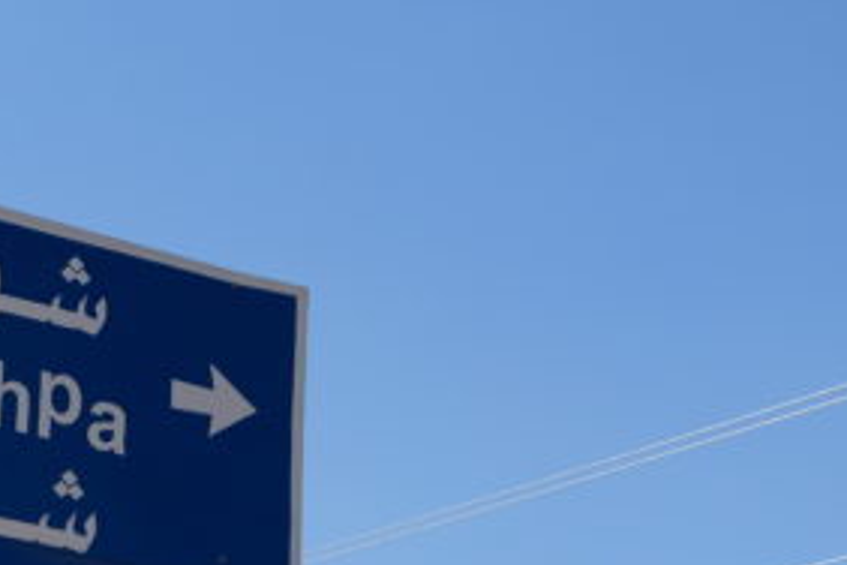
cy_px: 694
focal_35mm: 120
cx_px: 87
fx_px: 2823
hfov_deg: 16.8
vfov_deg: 11.2
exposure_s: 1/750
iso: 200
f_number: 5.6
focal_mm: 29.5
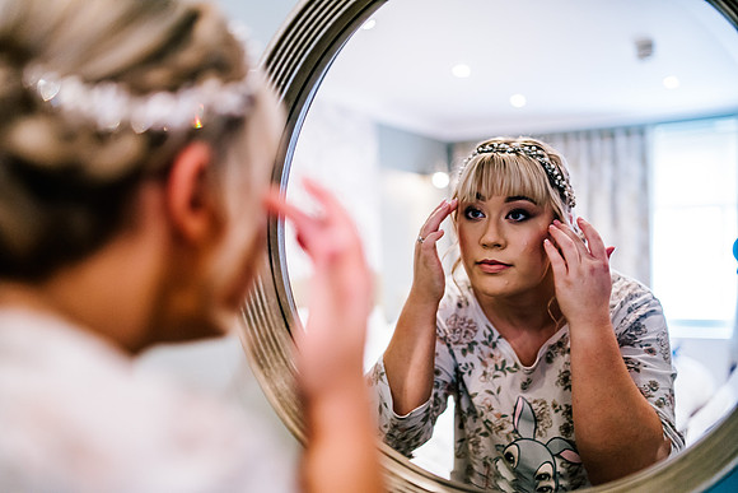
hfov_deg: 54.4
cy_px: 246
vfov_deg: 37.9
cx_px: 369
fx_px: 718
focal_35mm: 35
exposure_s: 1/250
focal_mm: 35
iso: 1600
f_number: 1.4
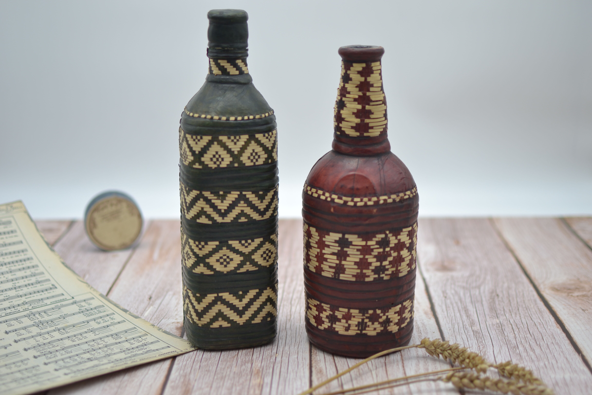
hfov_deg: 37.9
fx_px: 863
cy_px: 198
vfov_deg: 25.8
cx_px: 296
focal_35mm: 52
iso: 100
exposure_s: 1/400
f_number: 1.8
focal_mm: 35
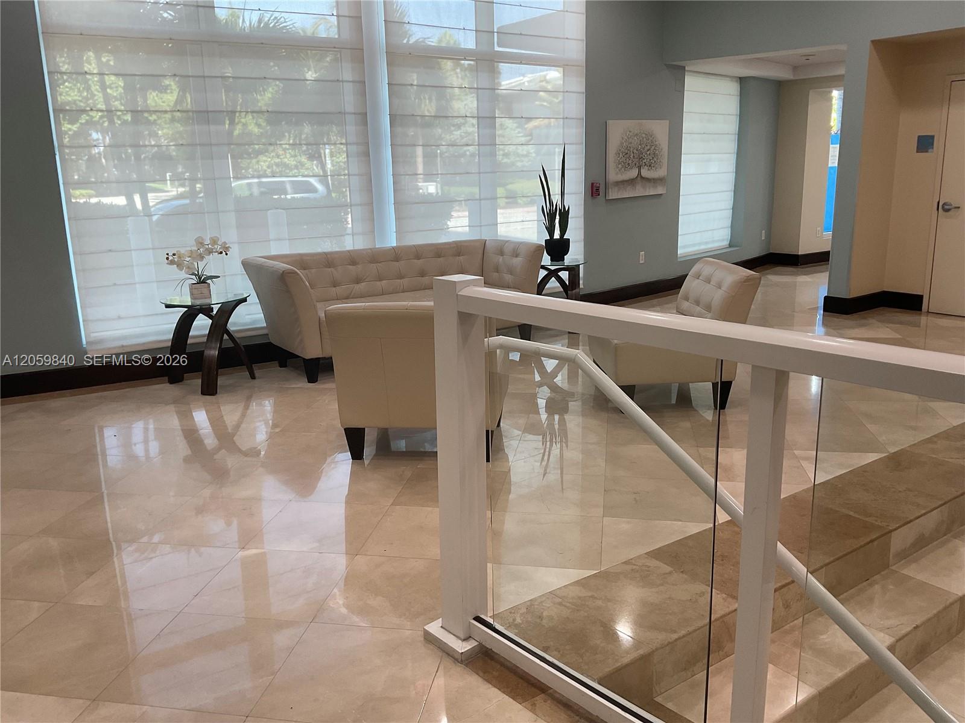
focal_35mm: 29
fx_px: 808
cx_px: 482
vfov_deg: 48.2
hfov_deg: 61.7
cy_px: 362
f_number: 1.8
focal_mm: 3
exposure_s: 1/60
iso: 40
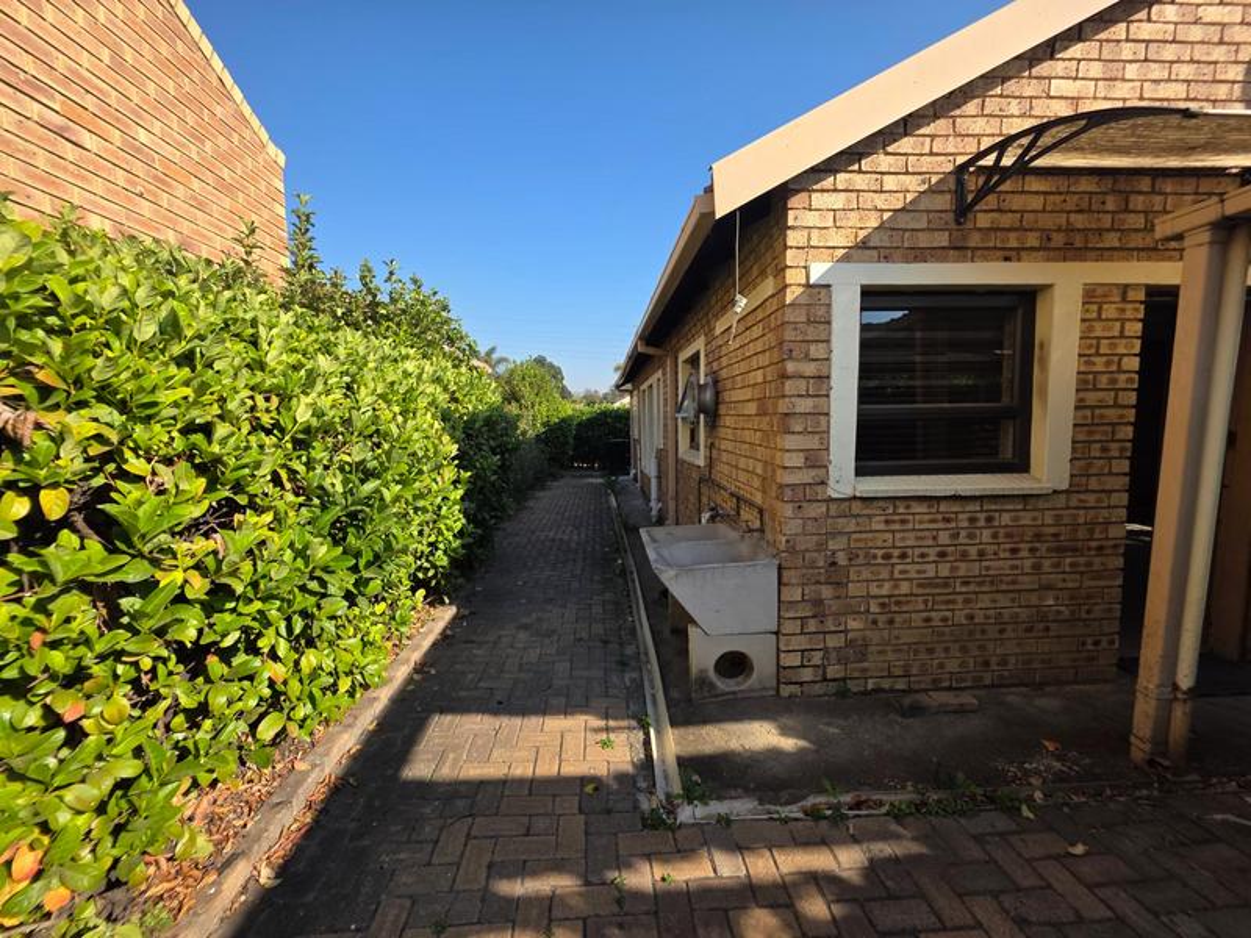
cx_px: 626
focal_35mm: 13
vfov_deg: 89.9
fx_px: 470
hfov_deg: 106.2
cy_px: 469
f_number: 1.9
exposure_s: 1/1114
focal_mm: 2.2
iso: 40
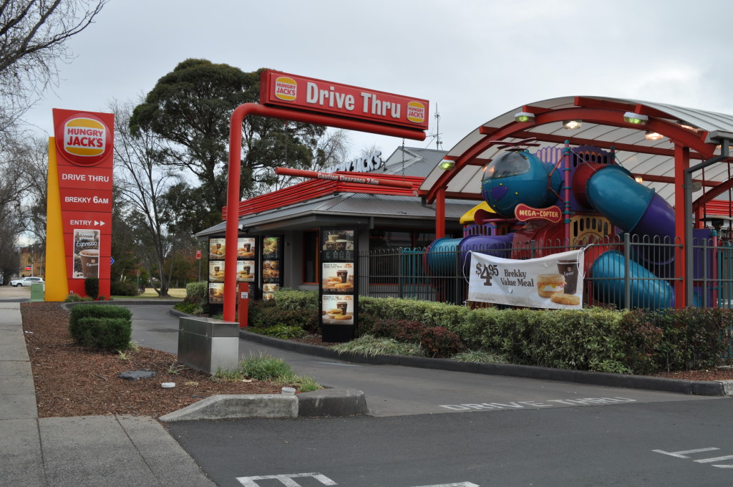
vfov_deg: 36.8
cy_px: 244
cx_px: 366
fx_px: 732
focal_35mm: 36
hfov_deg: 53.2
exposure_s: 1/100
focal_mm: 24
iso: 200
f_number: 10
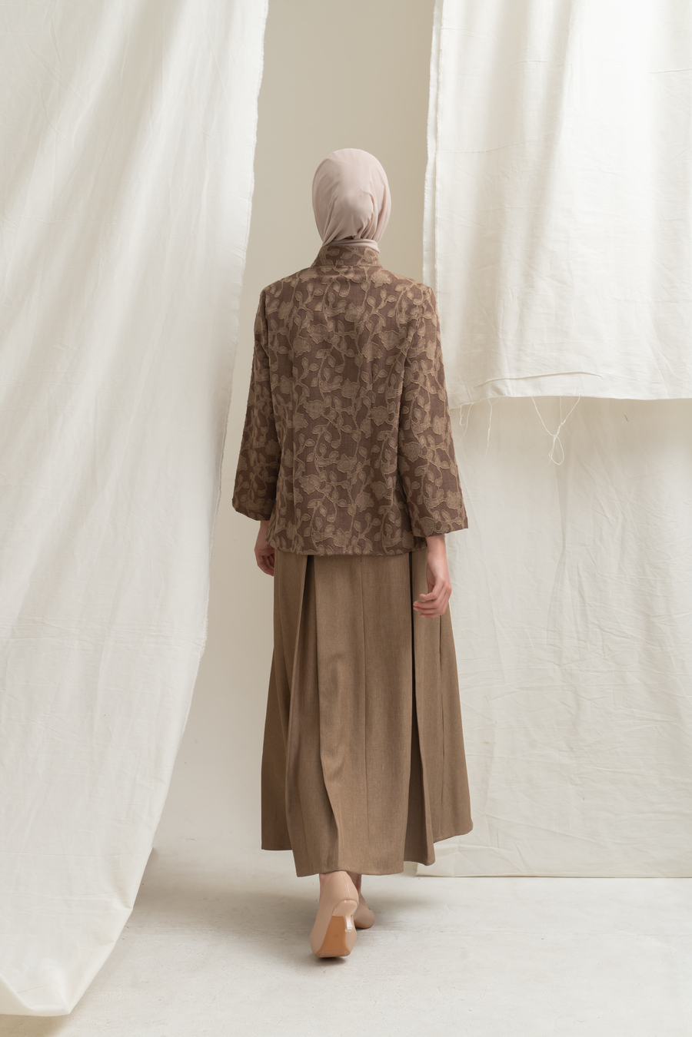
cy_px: 518
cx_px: 346
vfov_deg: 40.3
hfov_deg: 27.5
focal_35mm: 49
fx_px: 1413
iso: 100
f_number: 11
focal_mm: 49
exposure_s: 1/160
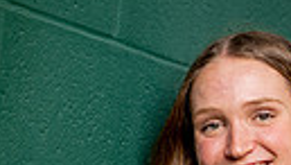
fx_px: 1885
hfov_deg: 8.8
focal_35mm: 244
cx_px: 259
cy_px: 441
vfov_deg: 4.8
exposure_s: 1/800
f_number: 4
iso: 100
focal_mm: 67
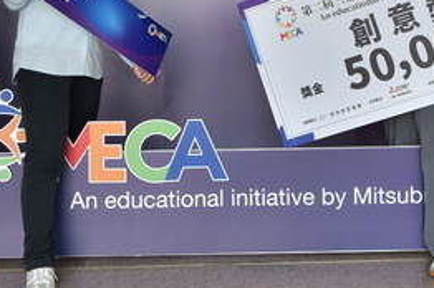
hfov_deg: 22.4
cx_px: 242
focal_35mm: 91
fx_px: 1096
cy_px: -72
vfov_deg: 14.4
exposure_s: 1/160
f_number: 5
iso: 400
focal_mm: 34
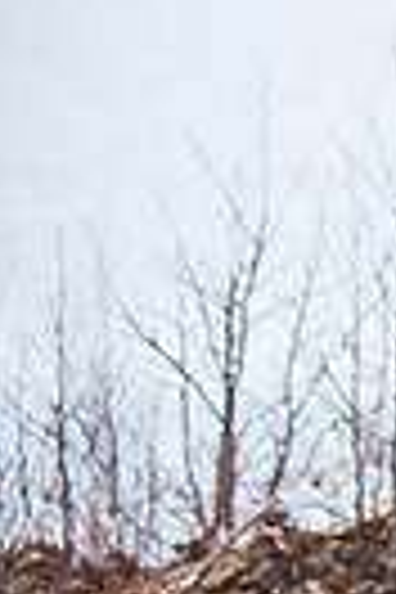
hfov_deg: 3.4
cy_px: 268
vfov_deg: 5.2
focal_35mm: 397
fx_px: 6550
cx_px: 1300
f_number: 2.8
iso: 100
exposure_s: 1/800
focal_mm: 90
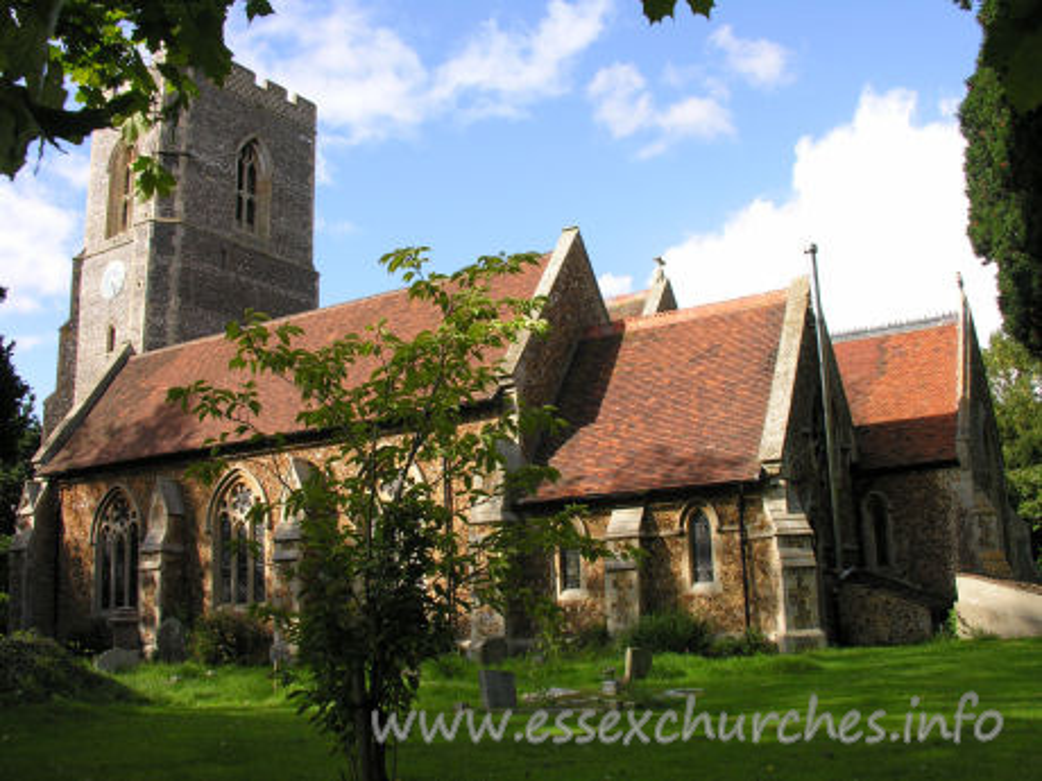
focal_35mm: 35
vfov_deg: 40.7
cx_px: 521
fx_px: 1054
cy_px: 390
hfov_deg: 52.6
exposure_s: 1/166
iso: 50
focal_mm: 8.9
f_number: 5
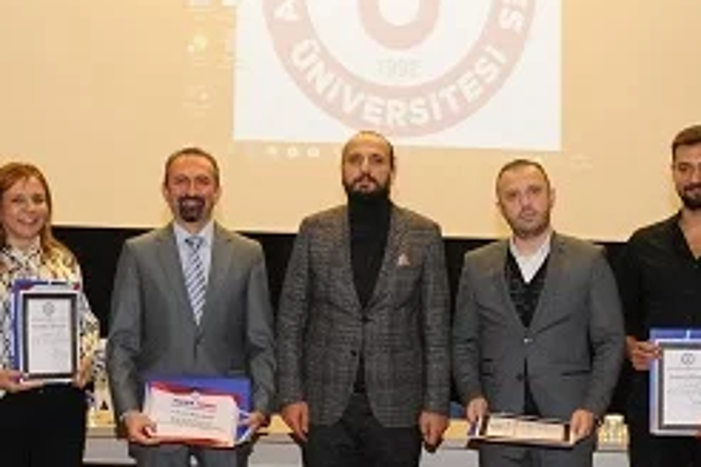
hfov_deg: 29.2
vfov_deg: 19.6
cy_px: 353
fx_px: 1343
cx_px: 393
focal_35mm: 69
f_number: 5
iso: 1000
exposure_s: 1/60
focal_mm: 34
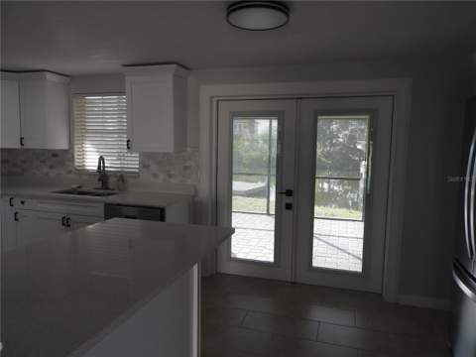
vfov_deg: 56.8
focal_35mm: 24
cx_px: 238
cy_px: 178
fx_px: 330
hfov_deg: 71.6
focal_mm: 4.3
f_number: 3.3
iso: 100
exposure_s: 1/100
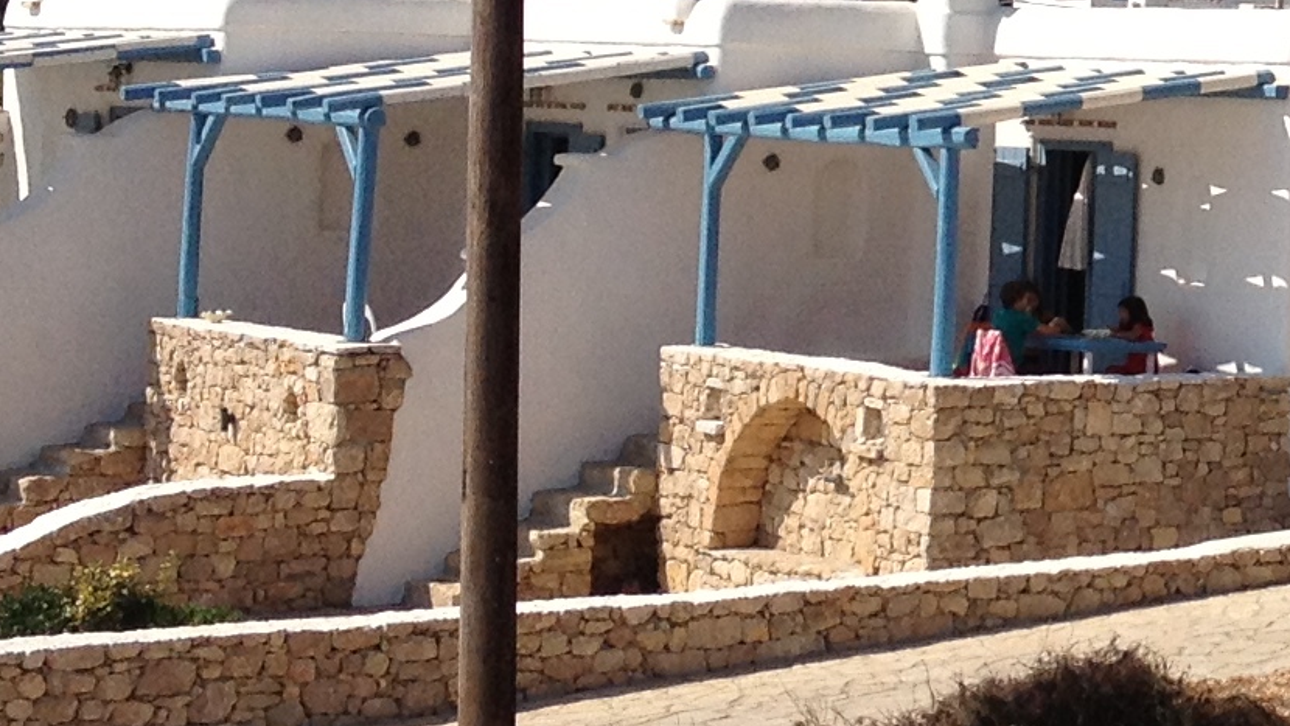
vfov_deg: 8.1
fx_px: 5131
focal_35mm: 150
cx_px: 1741
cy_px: 25
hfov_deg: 13.7
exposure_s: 1/3247
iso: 50
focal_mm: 4.28
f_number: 2.4
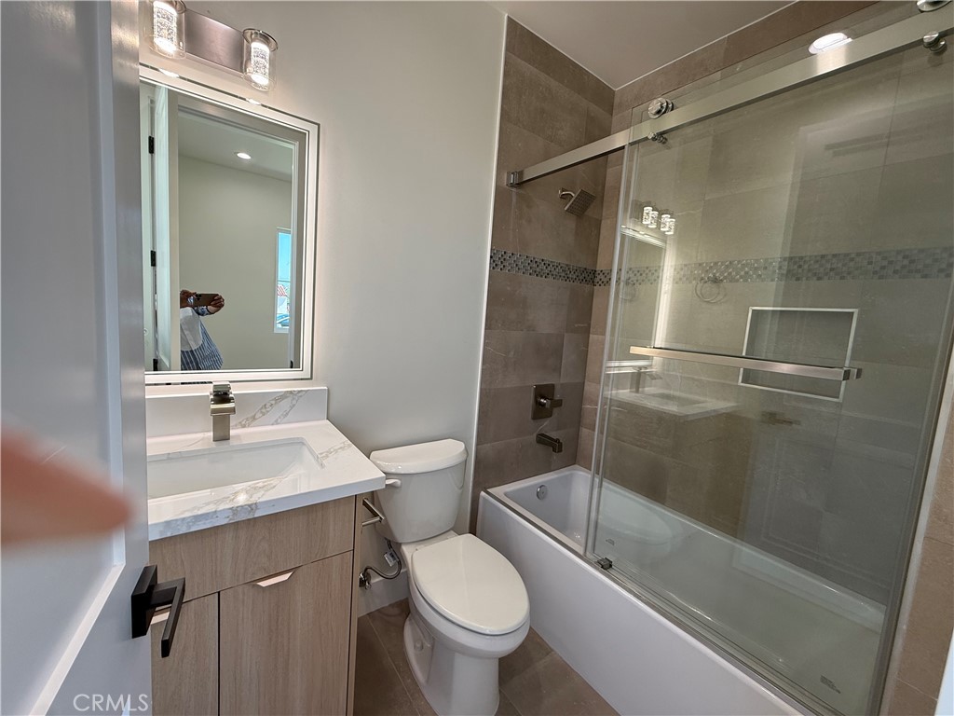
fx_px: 386
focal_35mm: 14
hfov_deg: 102.1
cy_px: 358
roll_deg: -4.6
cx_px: 477
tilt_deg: -5.4
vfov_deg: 85.7
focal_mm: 2.22
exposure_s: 1/120
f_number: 2.2
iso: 80
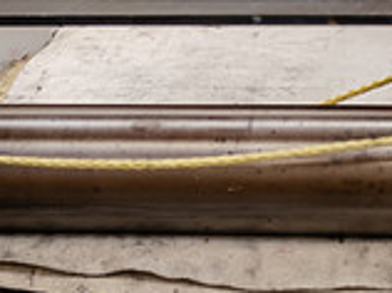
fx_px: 2318
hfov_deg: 9.7
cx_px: 213
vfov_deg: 7.1
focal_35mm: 205
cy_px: -118
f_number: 3.2
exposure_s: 1/200
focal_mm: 58
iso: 640
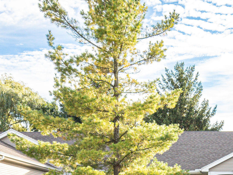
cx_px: 219
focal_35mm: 73
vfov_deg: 18.8
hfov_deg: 25.6
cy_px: 222
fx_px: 492
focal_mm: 23
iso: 500
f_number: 13
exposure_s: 1/200
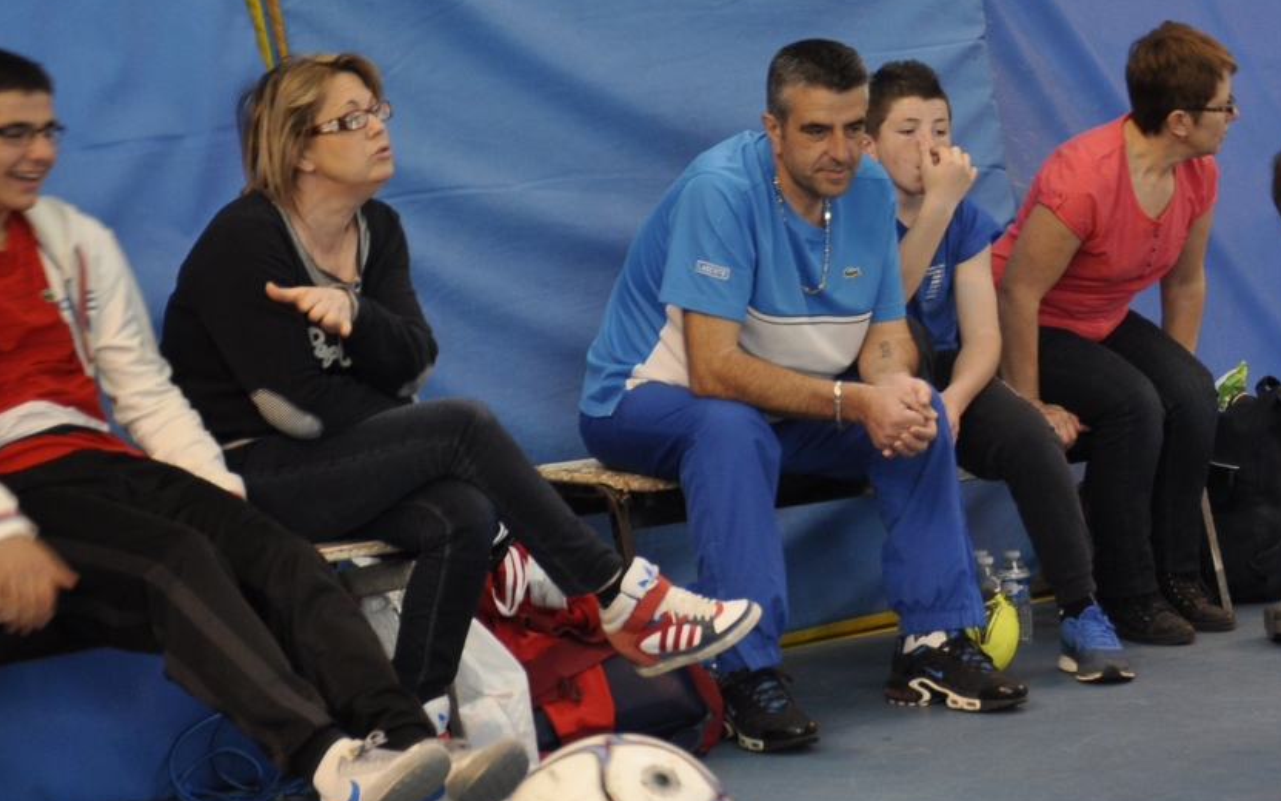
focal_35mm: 141
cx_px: 1153
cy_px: 406
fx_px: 4923
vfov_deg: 9.3
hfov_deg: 14.7
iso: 560
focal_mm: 48
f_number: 4.8
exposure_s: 1/60
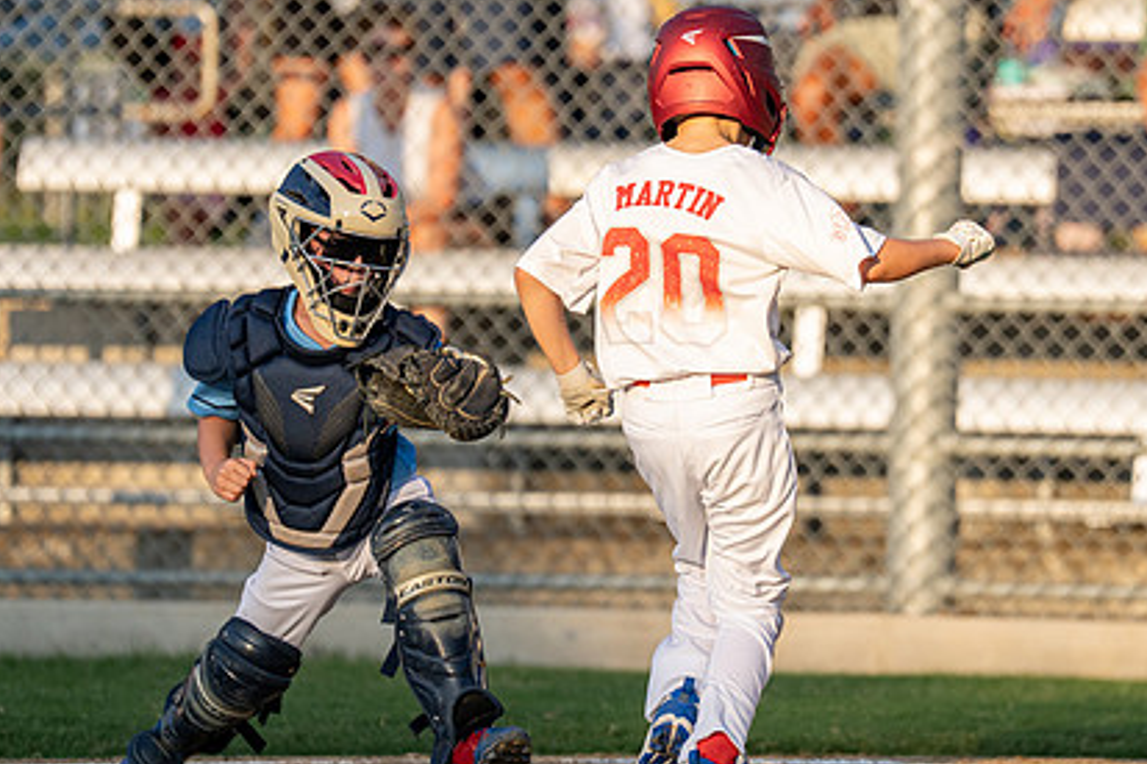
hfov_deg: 4.6
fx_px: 14140
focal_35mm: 444
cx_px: 705
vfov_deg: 3.1
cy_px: 301
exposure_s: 1/3200
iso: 400
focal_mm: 200
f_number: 2.8
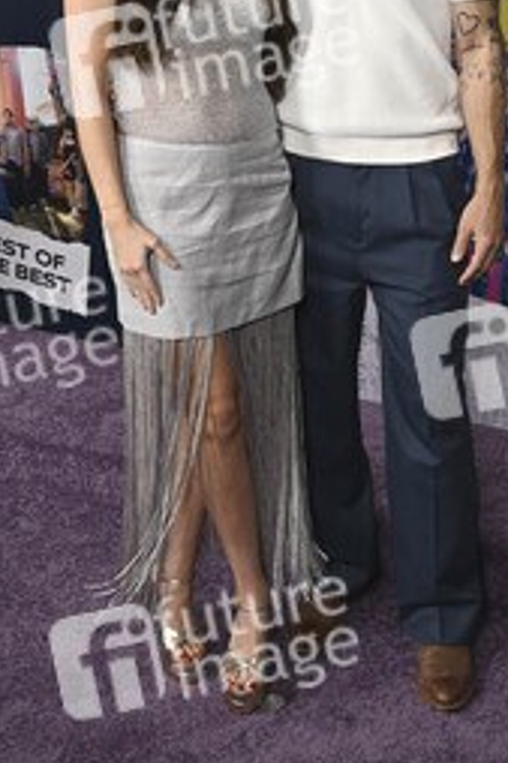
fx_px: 1335
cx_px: 292
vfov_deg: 31.4
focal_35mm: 63
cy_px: 198
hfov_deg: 21.5
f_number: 6.3
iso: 1250
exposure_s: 1/250
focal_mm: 40
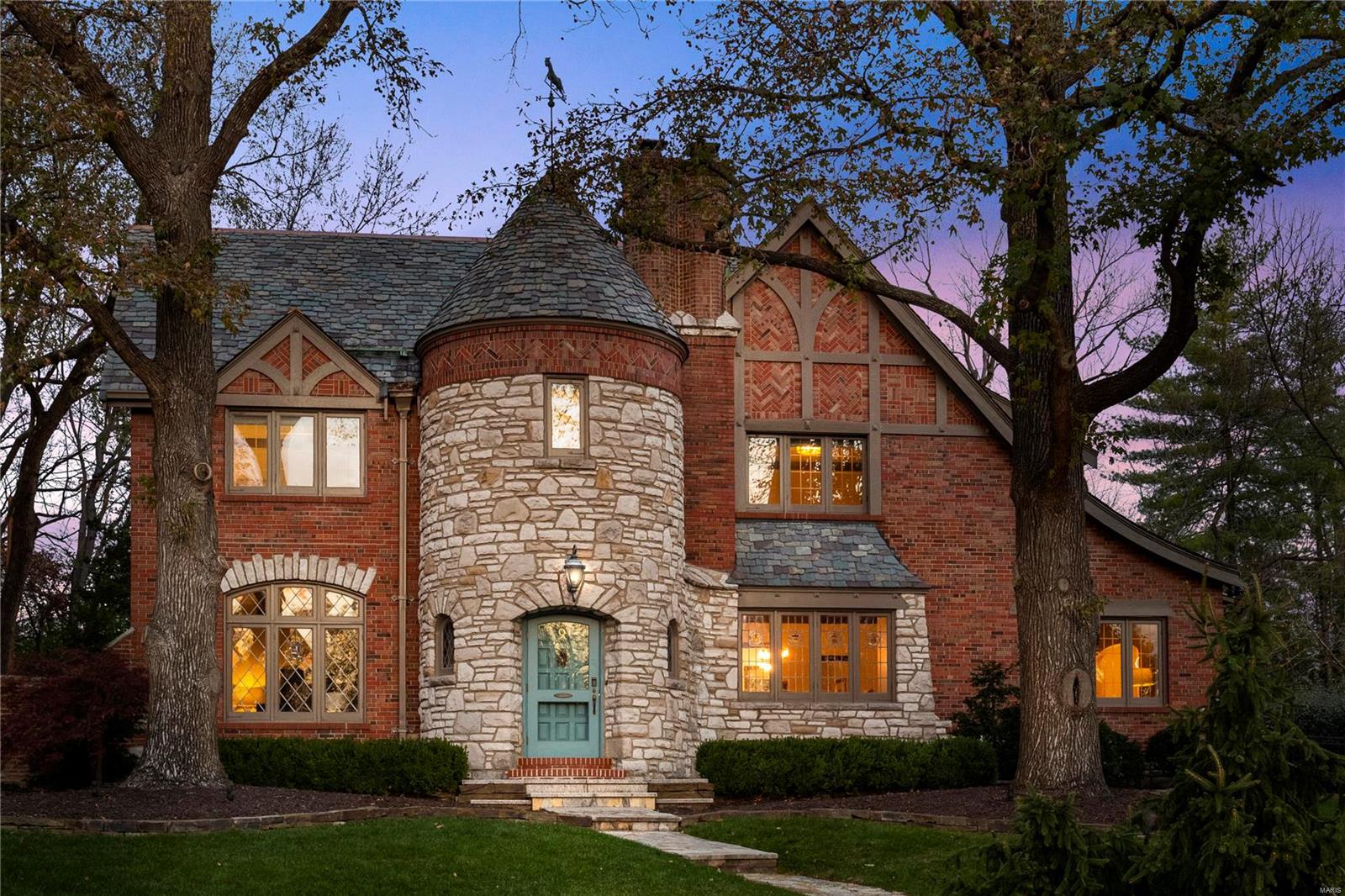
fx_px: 1793
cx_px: 672
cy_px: 448
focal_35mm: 48
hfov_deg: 41.1
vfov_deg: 28.1
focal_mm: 24
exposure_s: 1/15
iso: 800
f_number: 8
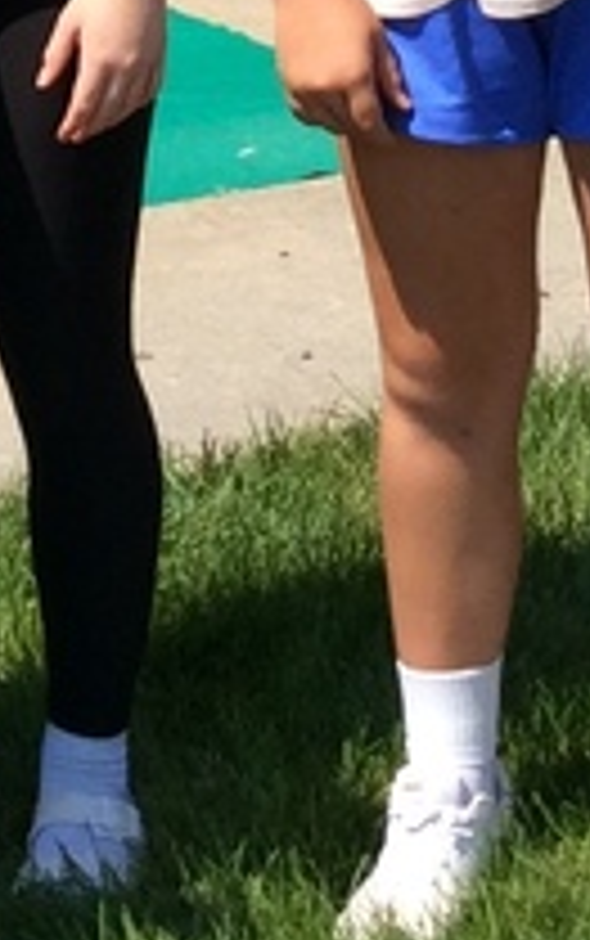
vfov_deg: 11.6
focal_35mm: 166
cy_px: -819
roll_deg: +2.9
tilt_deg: -2.8
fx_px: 4262
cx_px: 142
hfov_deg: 7.9
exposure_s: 1/1395
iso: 32
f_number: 2.4
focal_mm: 3.3
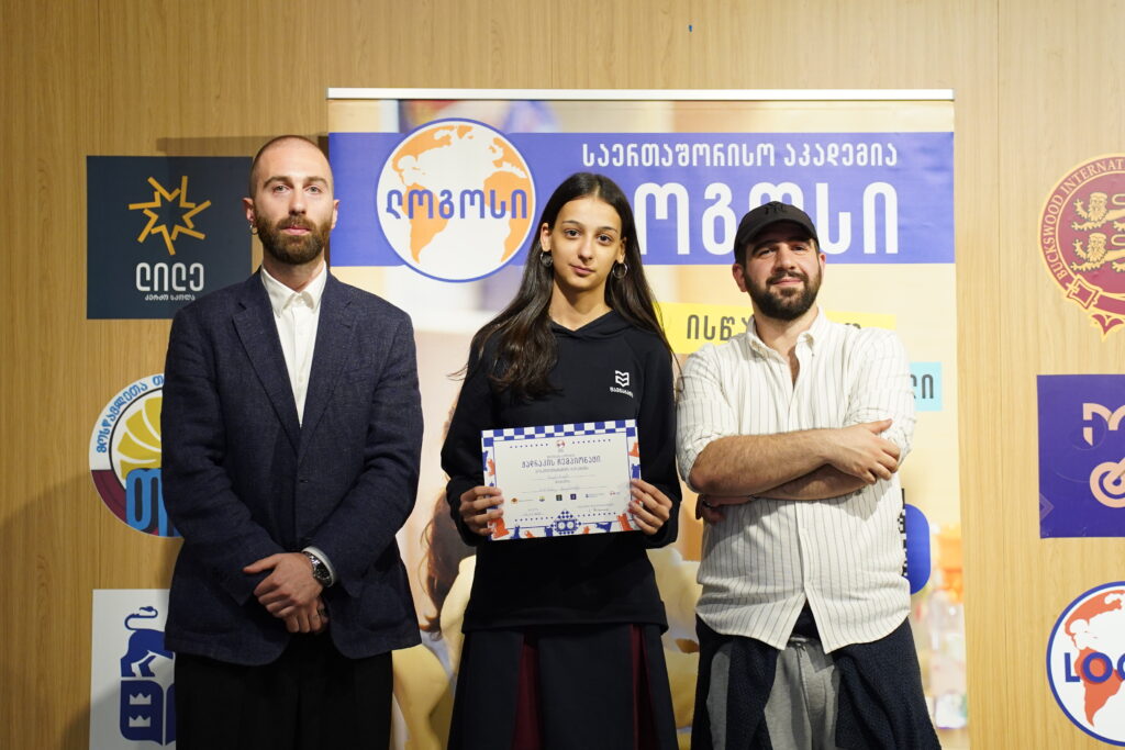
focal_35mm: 75
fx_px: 2344
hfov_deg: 27.0
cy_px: 375
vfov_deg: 18.2
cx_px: 562
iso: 1600
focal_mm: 50
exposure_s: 1/200
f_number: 2.8
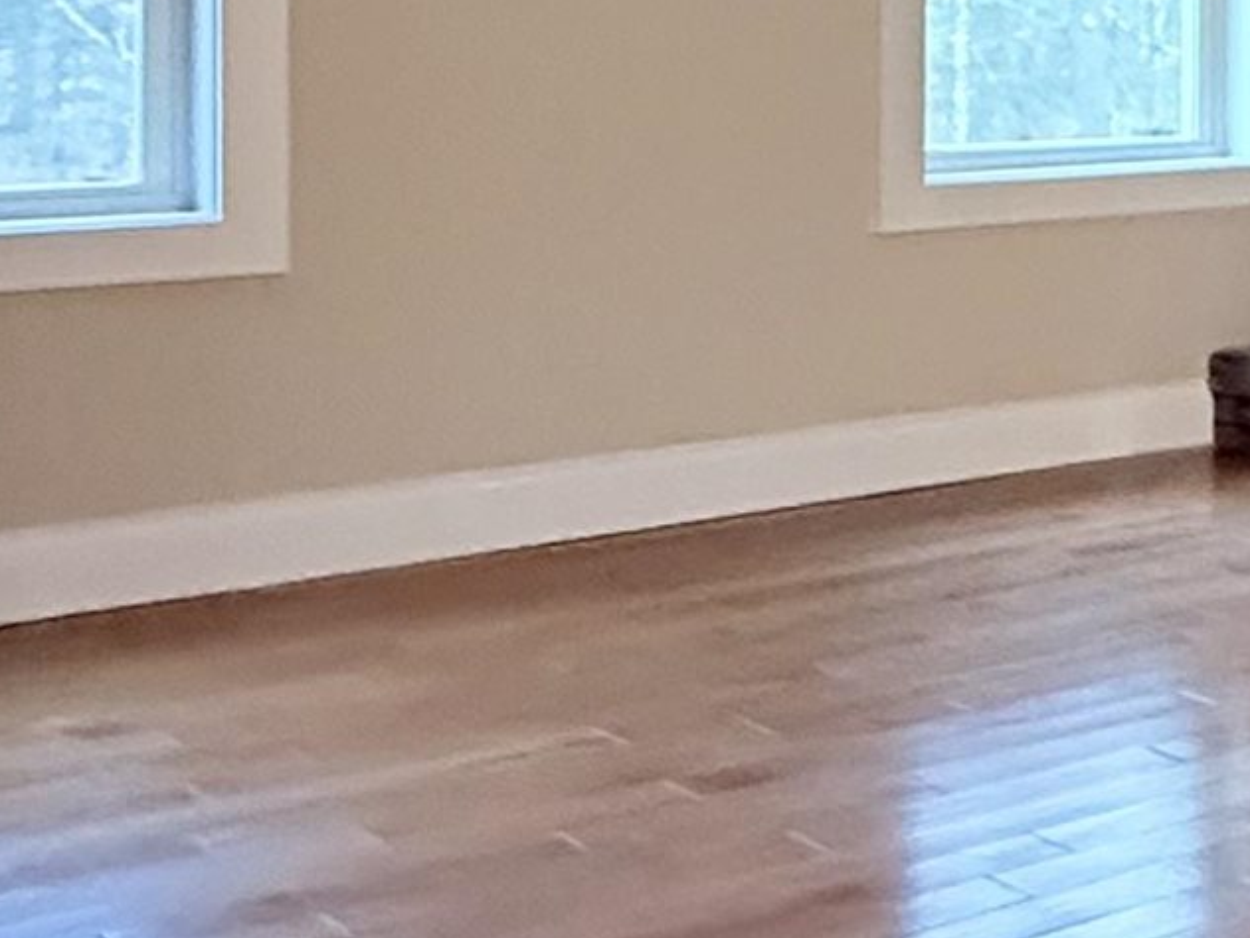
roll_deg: -0.6
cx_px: 2073
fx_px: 2456
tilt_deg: -0.3
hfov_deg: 21.6
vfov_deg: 21.0
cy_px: 32
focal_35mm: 68
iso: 800
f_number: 2.2
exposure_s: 1/60
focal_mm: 2.22
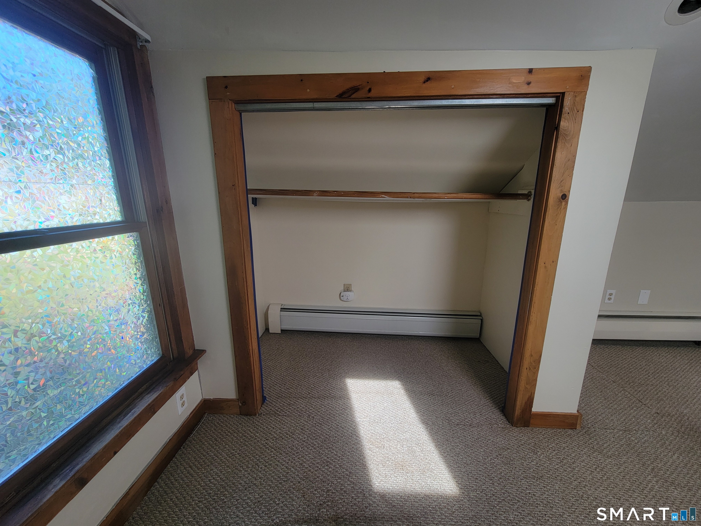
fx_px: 263
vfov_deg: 89.9
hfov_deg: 106.2
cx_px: 350
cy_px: 263
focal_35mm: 13
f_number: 2.2
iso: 80
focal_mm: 2.2
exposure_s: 1/120
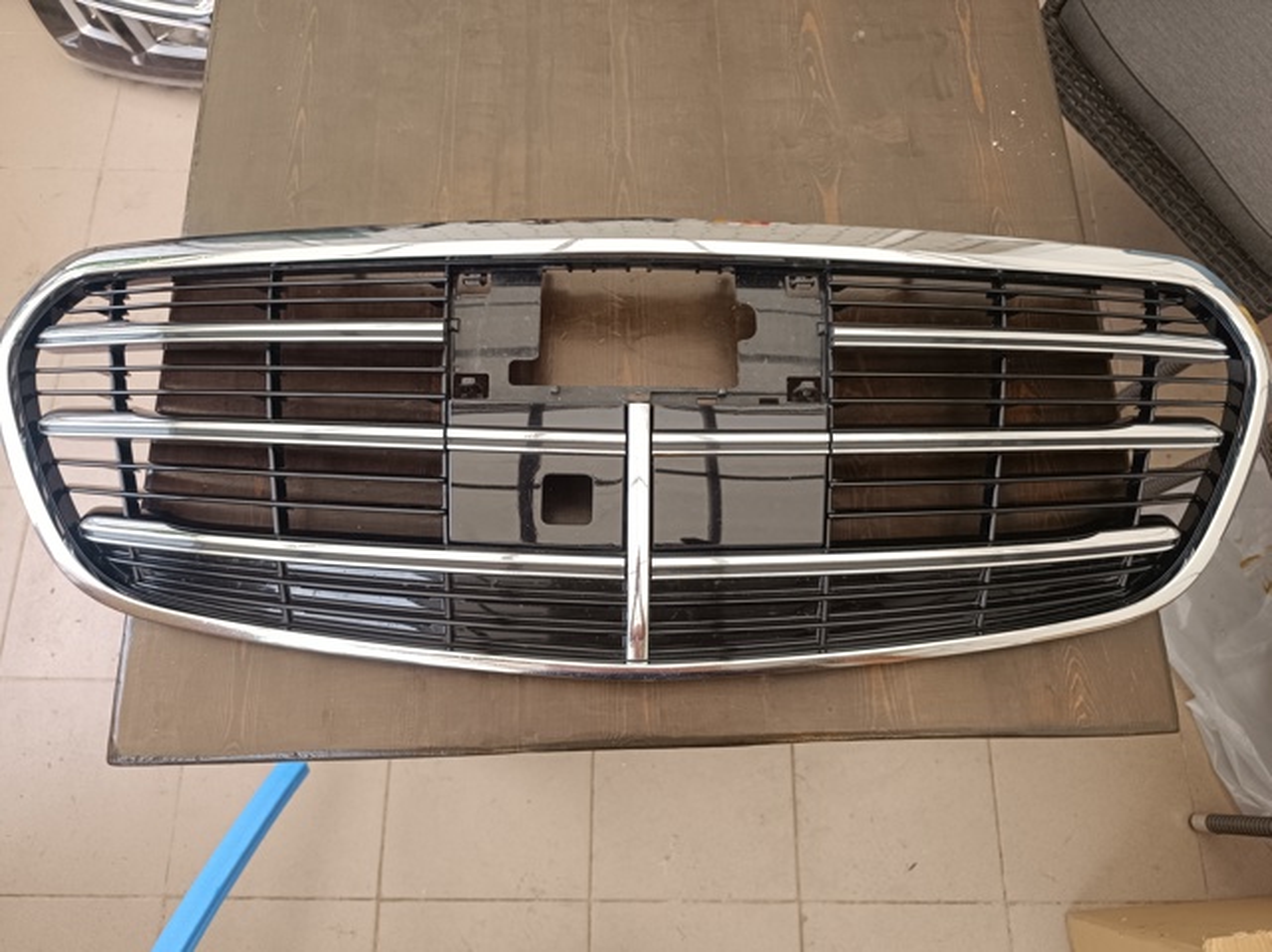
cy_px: 476
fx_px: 881
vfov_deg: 56.8
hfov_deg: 71.6
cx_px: 636
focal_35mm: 24
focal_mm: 6.14
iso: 170
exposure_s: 1/100
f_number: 1.65
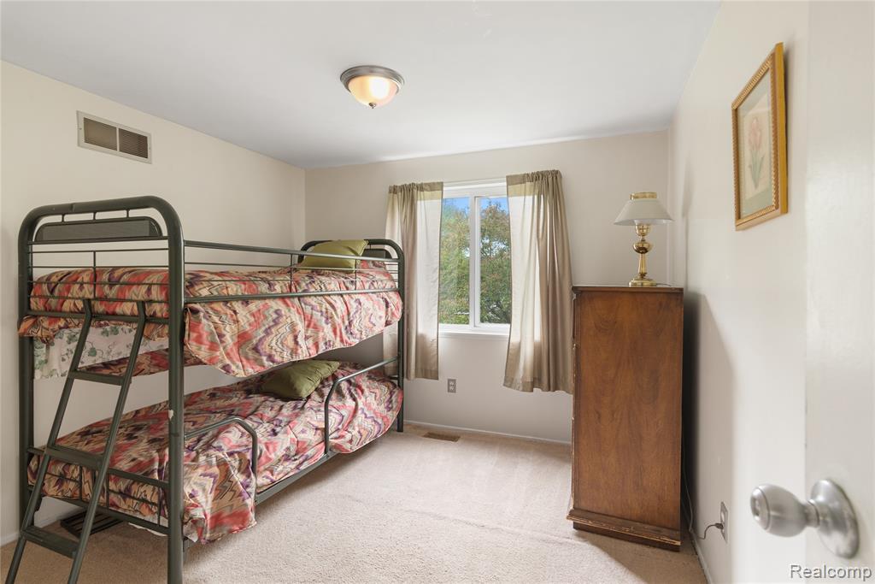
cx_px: 438
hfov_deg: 93.3
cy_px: 292
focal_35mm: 17
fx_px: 413
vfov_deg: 70.5
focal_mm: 17
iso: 400
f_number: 9
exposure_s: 1/10
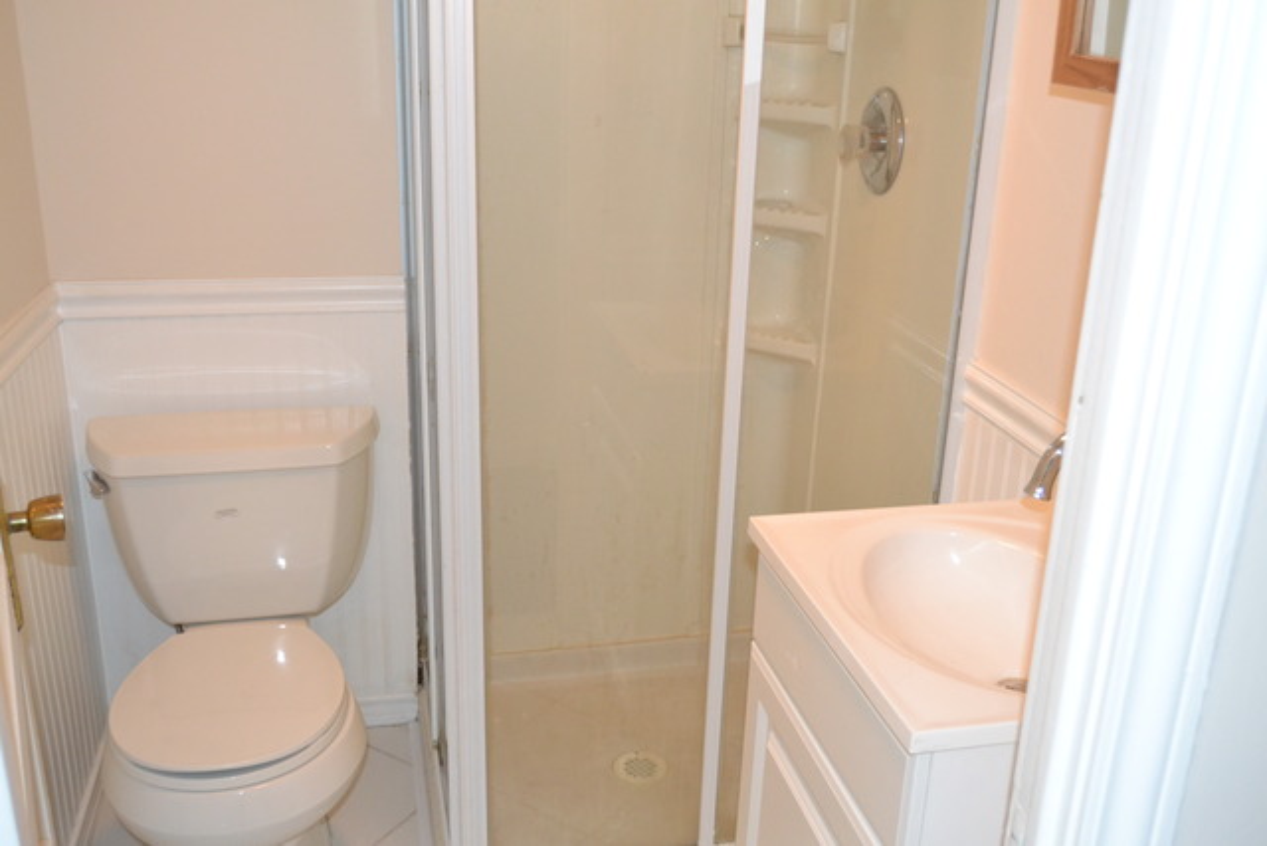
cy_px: 423
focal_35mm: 34
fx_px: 1214
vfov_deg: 38.4
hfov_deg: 55.1
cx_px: 634
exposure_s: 1/60
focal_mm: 23
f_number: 3.8
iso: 2500
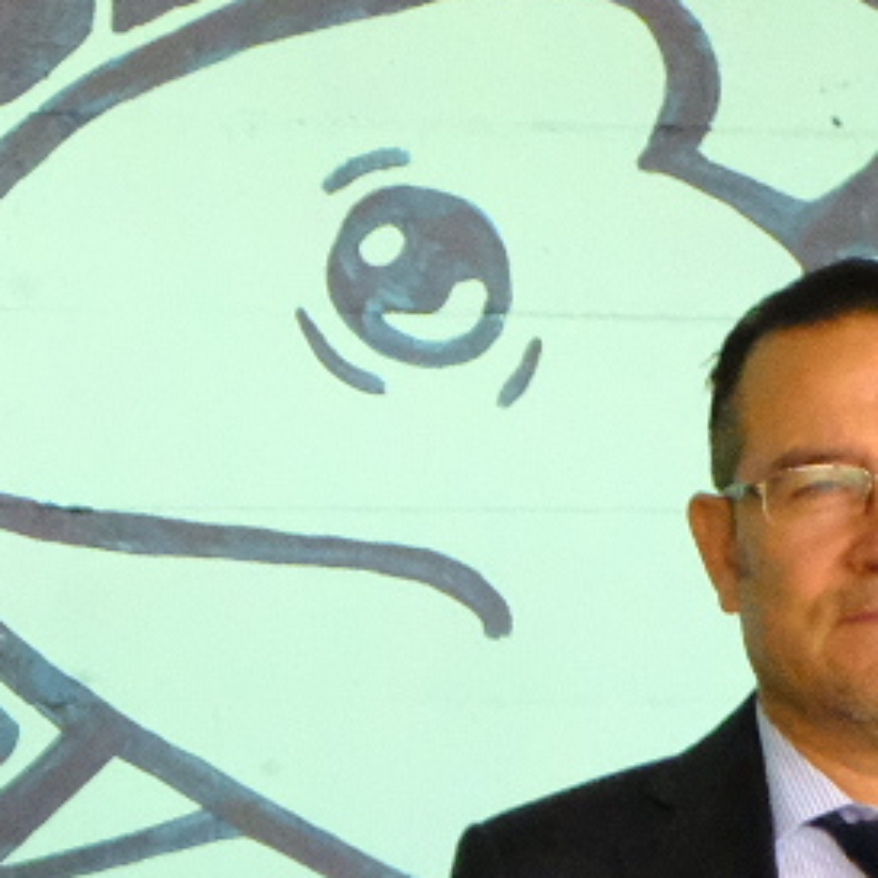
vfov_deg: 9.0
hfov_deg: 8.4
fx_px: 5538
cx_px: -1096
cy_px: 1064
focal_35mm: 193
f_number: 2
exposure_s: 1/6400
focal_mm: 23
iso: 10000
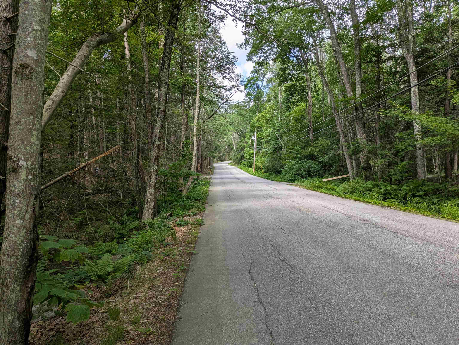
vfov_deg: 56.8
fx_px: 318
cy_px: 172
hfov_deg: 71.6
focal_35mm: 24
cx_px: 230
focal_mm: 4.53
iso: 35
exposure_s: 1/686
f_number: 1.7
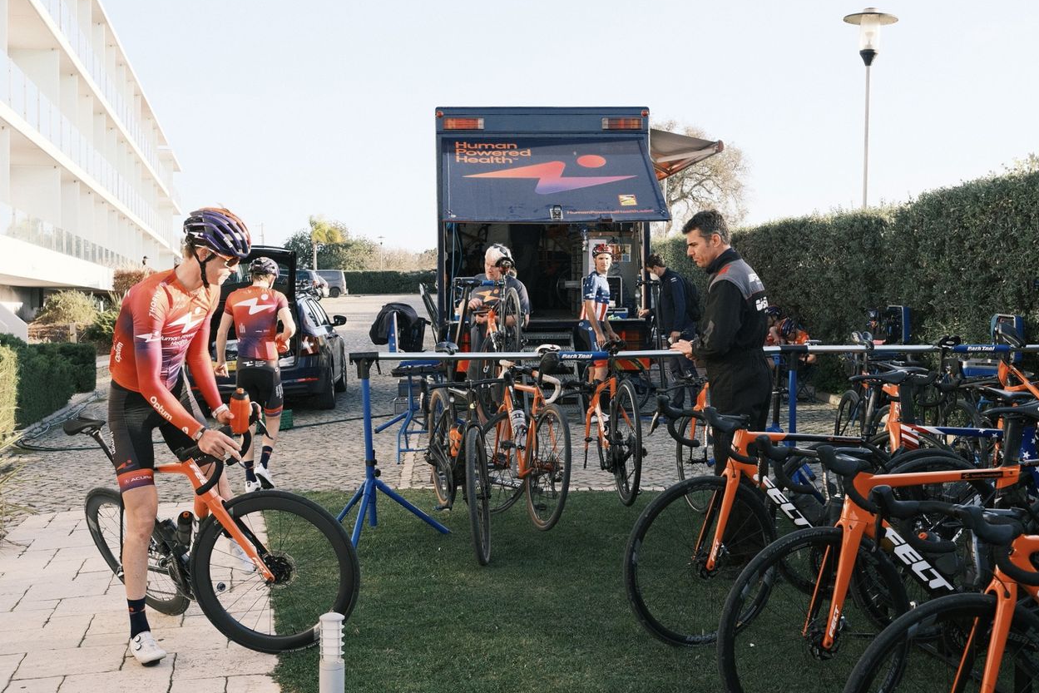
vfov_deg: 31.9
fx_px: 1212
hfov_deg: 46.4
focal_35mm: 42
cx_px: 519
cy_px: 342
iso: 640
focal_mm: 27
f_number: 5.6
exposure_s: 1/400
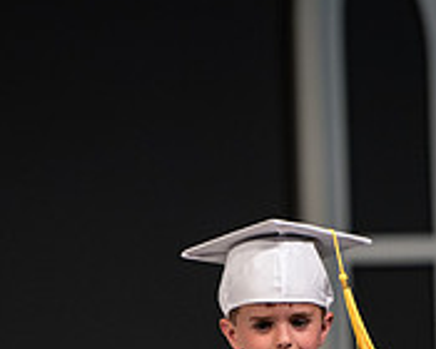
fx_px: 8052
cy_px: 403
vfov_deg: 2.5
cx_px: 279
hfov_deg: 3.1
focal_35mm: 624
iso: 500
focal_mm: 200
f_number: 2.8
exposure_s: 1/400
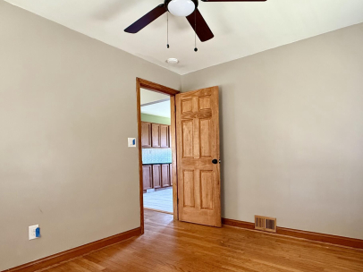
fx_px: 241
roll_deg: +0.9
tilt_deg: -0.2
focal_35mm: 23
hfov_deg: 73.9
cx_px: 194
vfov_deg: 58.5
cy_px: 160
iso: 640
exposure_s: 1/60
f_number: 2.2
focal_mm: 2.22
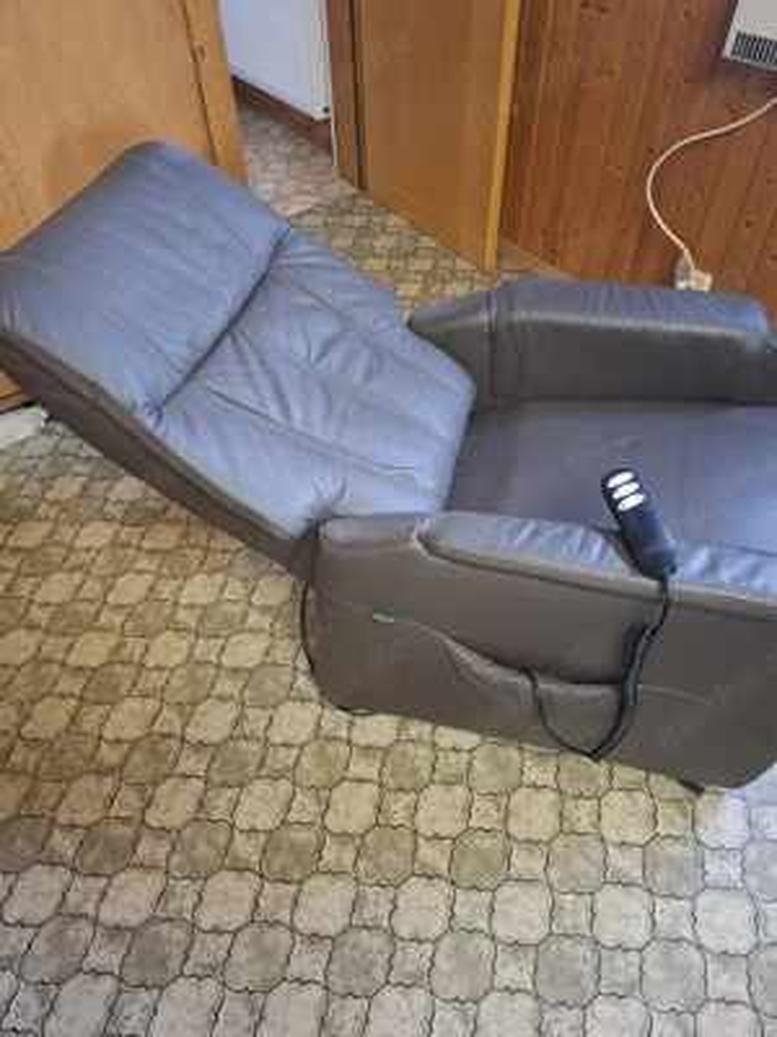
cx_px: 388
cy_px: 518
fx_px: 688
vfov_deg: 73.9
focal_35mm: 23
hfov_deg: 58.9
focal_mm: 5.54
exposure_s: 1/25
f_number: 1.8
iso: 640
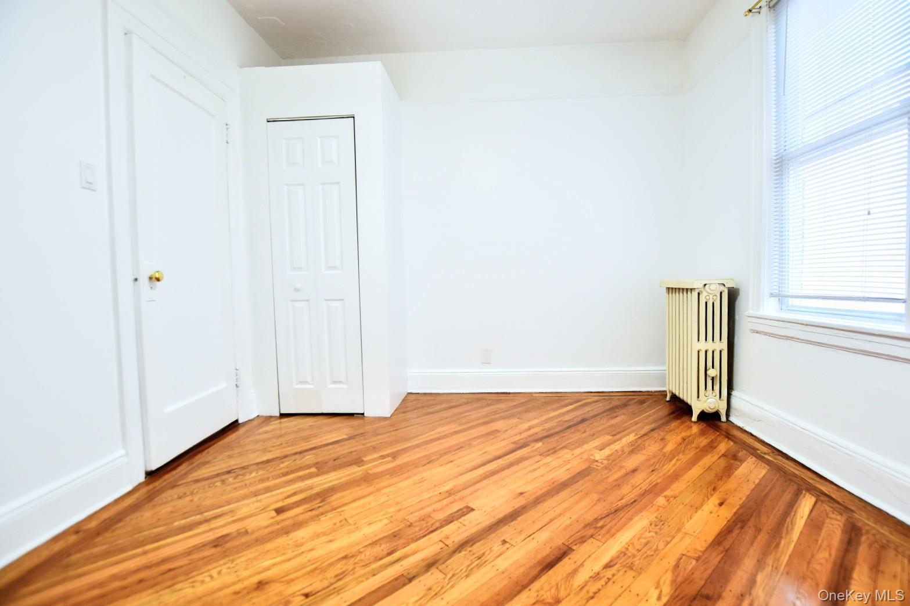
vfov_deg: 77.3
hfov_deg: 100.4
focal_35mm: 15
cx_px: 455
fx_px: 379
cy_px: 303
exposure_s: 1/40
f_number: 3.5
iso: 100
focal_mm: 10
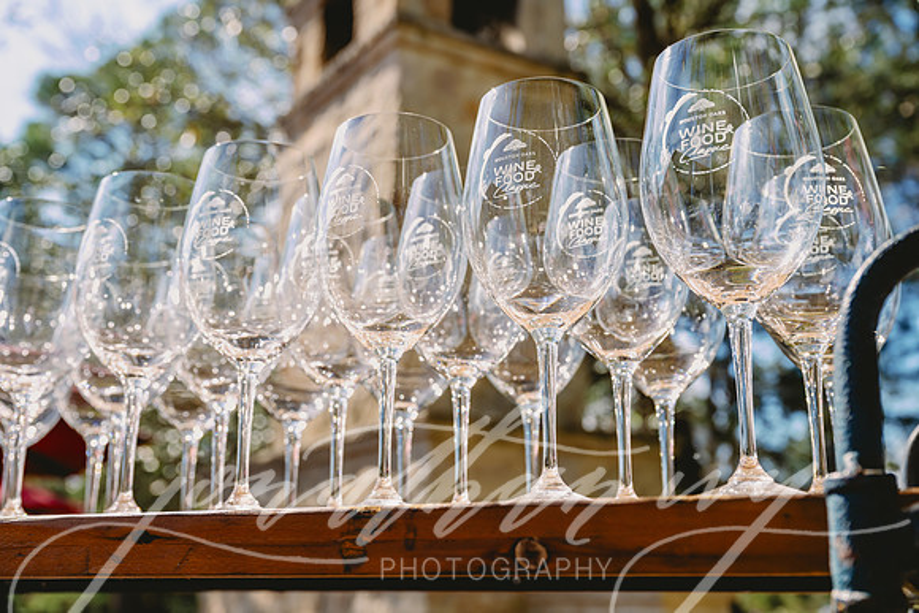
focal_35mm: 44
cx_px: 460
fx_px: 1123
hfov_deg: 44.5
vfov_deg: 30.5
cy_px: 306
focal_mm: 44
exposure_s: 1/400
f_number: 5.6
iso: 125
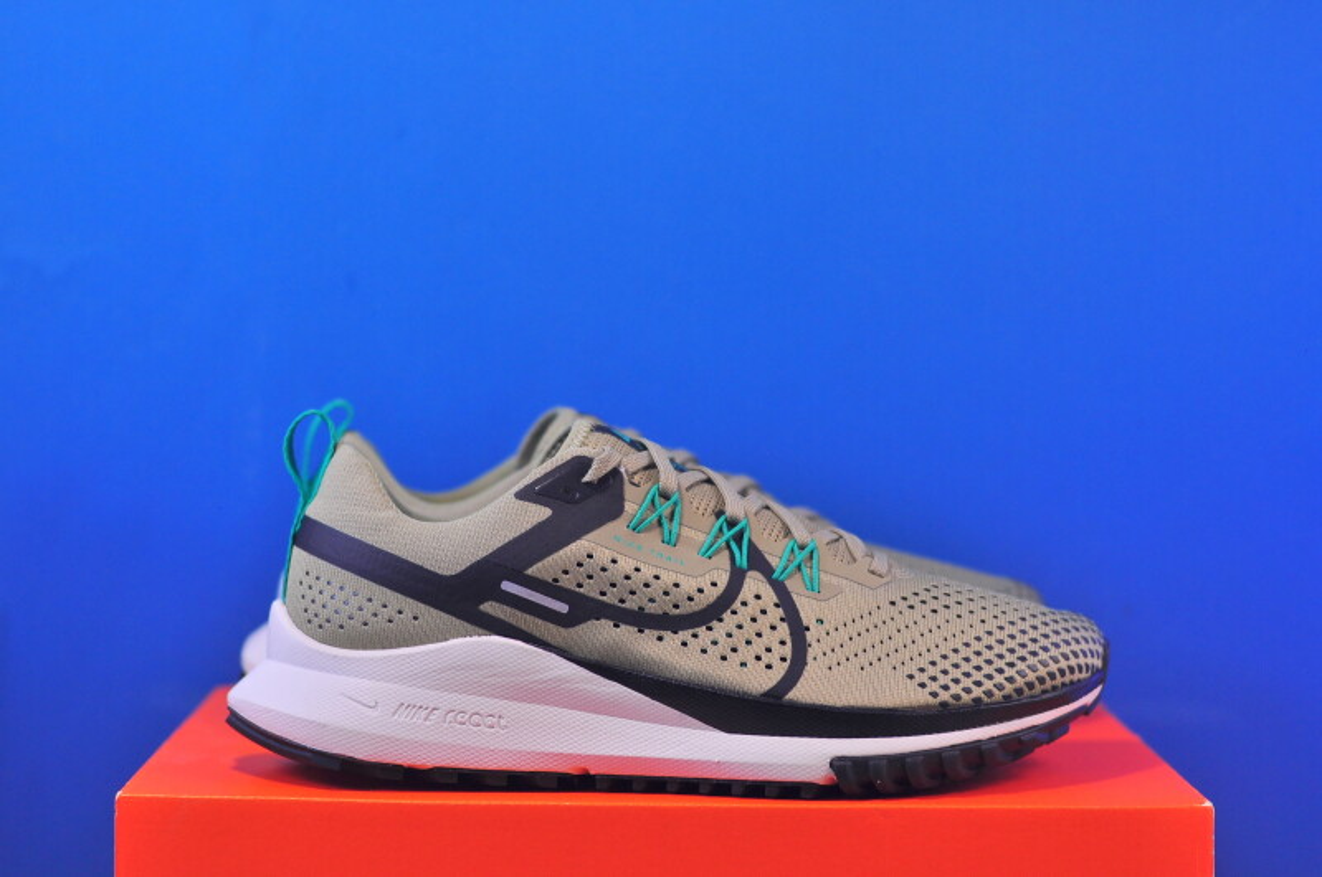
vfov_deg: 18.1
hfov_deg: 27.0
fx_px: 2750
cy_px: 438
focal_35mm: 75
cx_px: 661
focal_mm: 50
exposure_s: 1/320
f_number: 2.5
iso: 250
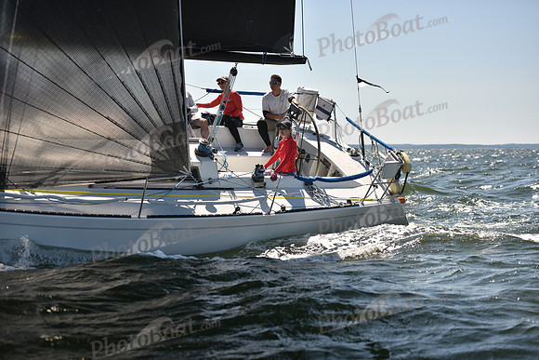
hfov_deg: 28.8
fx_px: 1048
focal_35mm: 70
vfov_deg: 19.5
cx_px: 270
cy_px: 180
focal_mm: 70
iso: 250
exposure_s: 1/1600
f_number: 2.8
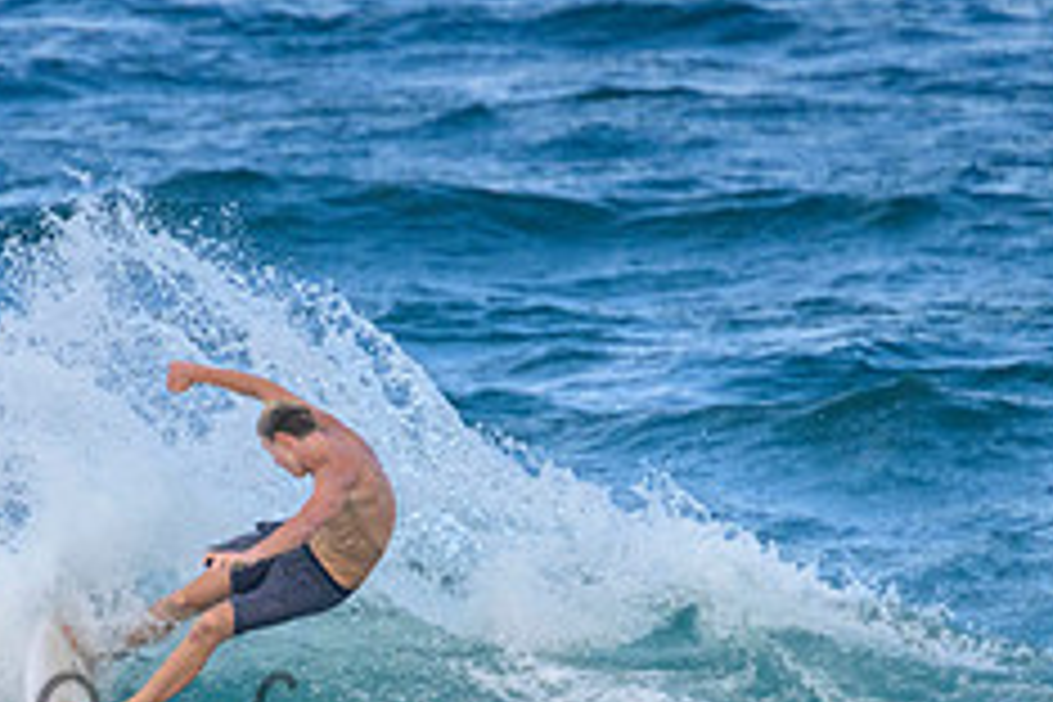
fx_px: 58027
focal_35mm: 1984
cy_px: 704
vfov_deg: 0.7
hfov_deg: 1.0
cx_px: 230
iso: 2000
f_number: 11
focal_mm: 800
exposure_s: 1/1600
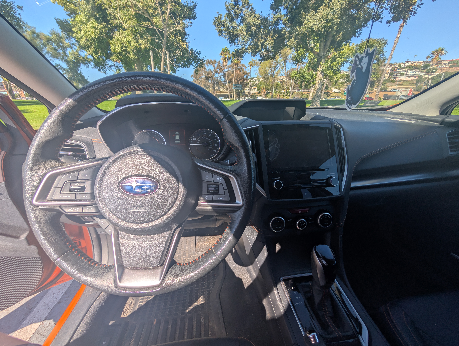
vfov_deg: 94.6
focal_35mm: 12
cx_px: 230
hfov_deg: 110.5
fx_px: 159
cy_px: 173
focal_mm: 2.02
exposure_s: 1/1779
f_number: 1.7
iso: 46
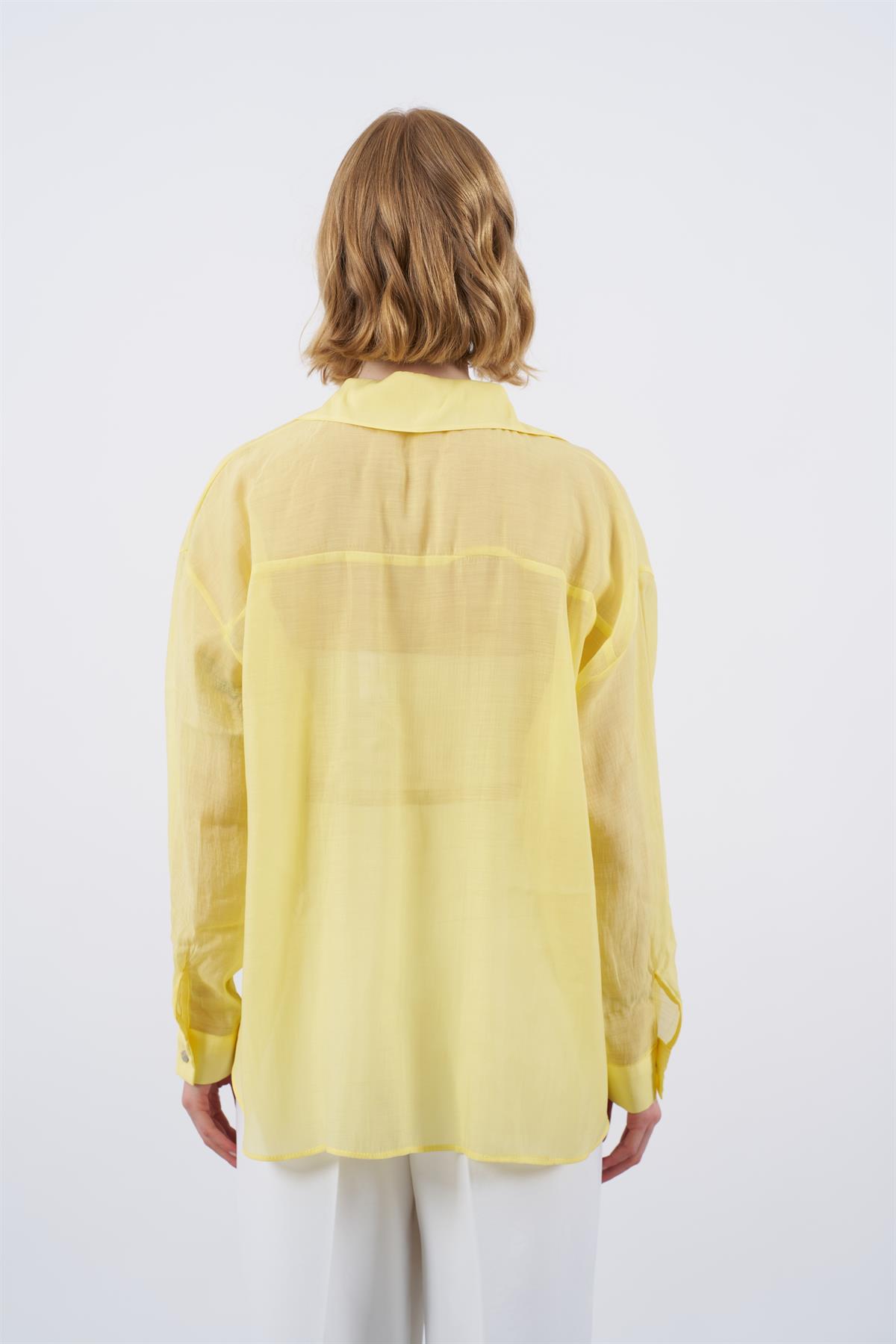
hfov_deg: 20.6
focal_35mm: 66
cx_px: 448
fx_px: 2464
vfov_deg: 30.5
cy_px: 672
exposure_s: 1/160
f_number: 7.1
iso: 125
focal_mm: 66
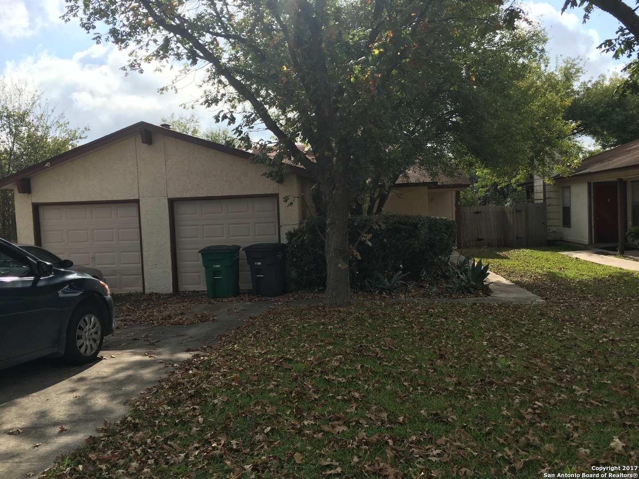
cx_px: 320
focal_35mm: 29
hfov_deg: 61.7
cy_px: 240
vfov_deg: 48.2
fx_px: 535
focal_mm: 4.15
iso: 25
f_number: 2.2
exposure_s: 1/1083
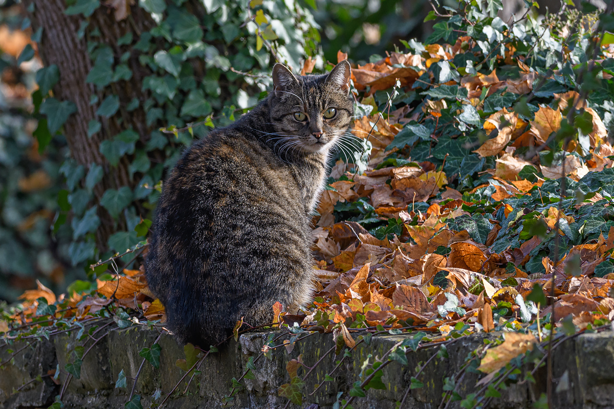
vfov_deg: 3.7
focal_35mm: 375
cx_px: 307
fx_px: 6395
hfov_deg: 5.5
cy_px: 204
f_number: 8
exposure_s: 1/160
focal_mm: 250
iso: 400
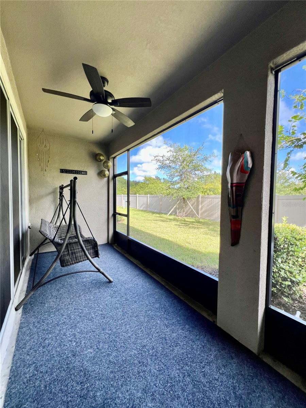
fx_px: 153
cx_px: 153
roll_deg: -0.6
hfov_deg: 89.9
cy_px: 204
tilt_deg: -2.6
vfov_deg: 106.2
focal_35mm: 13
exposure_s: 1/99
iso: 32
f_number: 1.8
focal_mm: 1.57
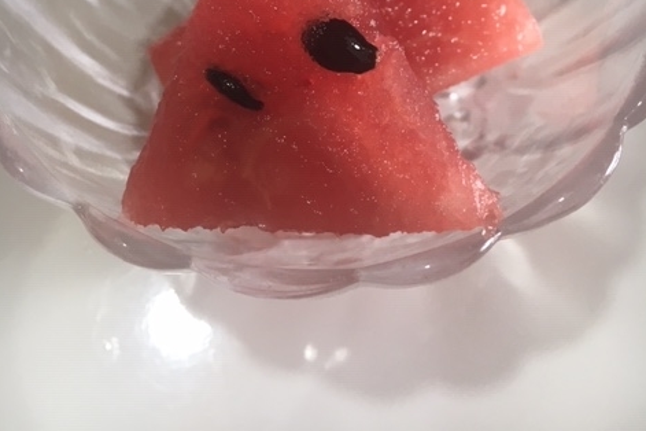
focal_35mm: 41
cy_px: -7
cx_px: 321
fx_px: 736
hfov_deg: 47.4
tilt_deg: -60.7
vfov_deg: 30.2
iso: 25
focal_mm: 4.15
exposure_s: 1/30
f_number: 2.2
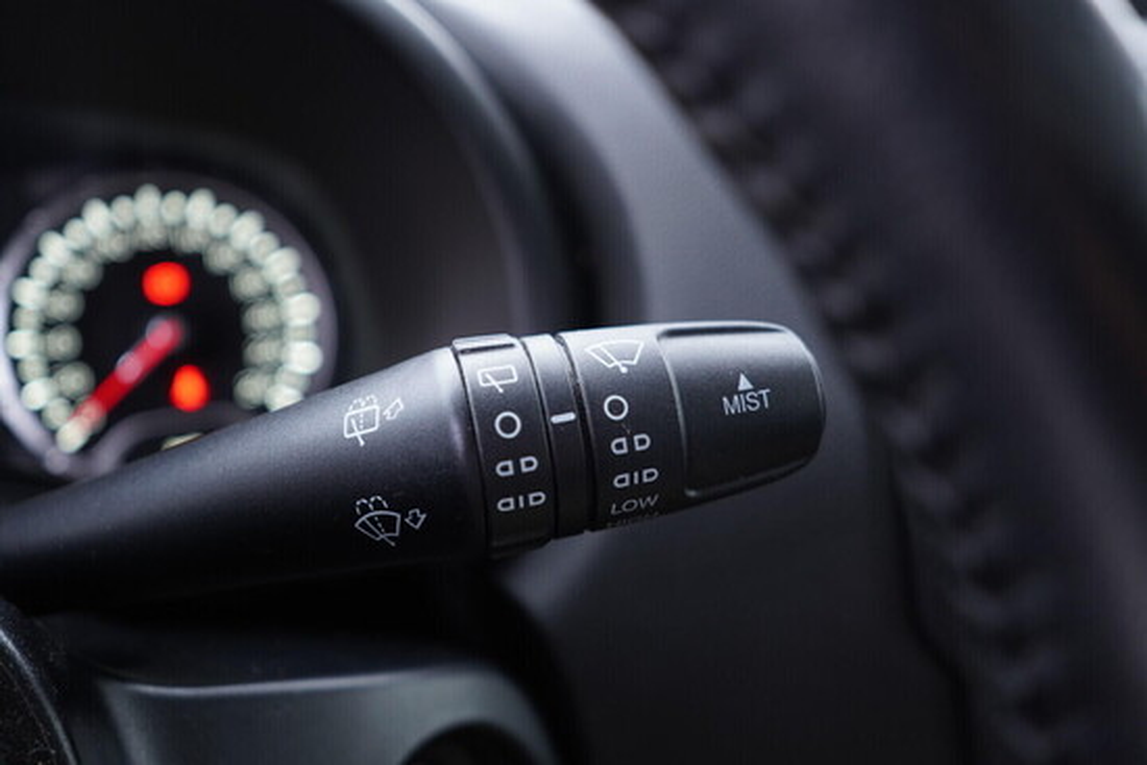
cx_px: 574
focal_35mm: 36
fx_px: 1147
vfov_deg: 36.9
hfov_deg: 53.1
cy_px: 382
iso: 500
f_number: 2.8
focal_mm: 24
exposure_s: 1/40
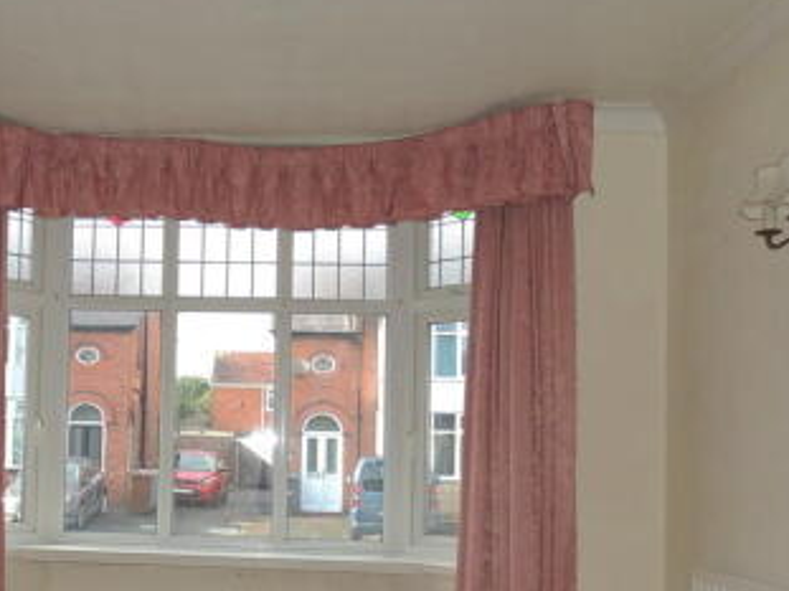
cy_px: 397
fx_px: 1025
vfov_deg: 31.9
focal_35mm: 45
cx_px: 169
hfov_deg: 40.5
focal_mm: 4.3
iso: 100
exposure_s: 1/125
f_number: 3
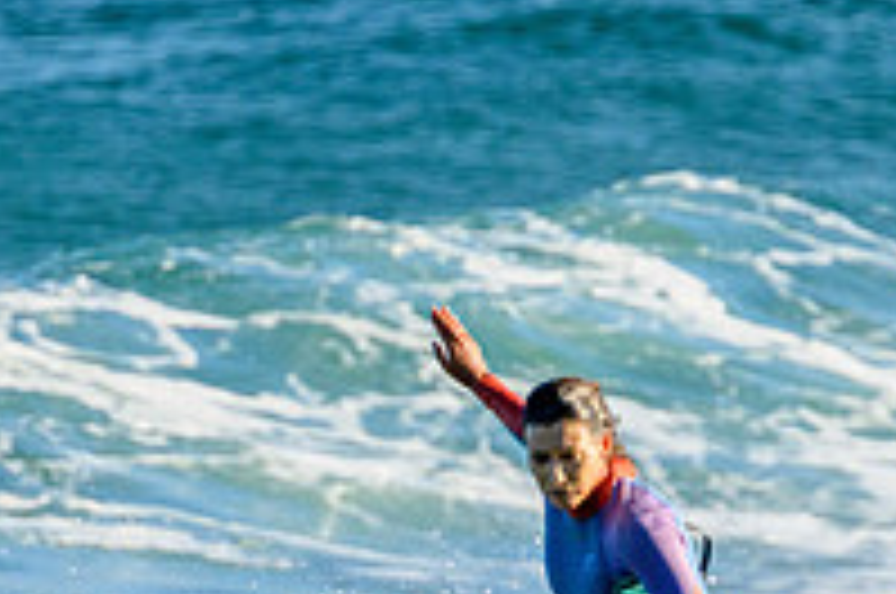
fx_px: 58071
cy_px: 704
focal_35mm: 2337
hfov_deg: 0.9
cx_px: 536
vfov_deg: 0.6
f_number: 11
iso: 1400
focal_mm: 800
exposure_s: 1/2000
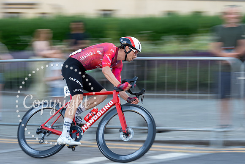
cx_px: 128
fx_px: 642
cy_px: 66
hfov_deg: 21.6
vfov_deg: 14.5
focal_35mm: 94
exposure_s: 1/80
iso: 80
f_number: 2.8
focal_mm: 76
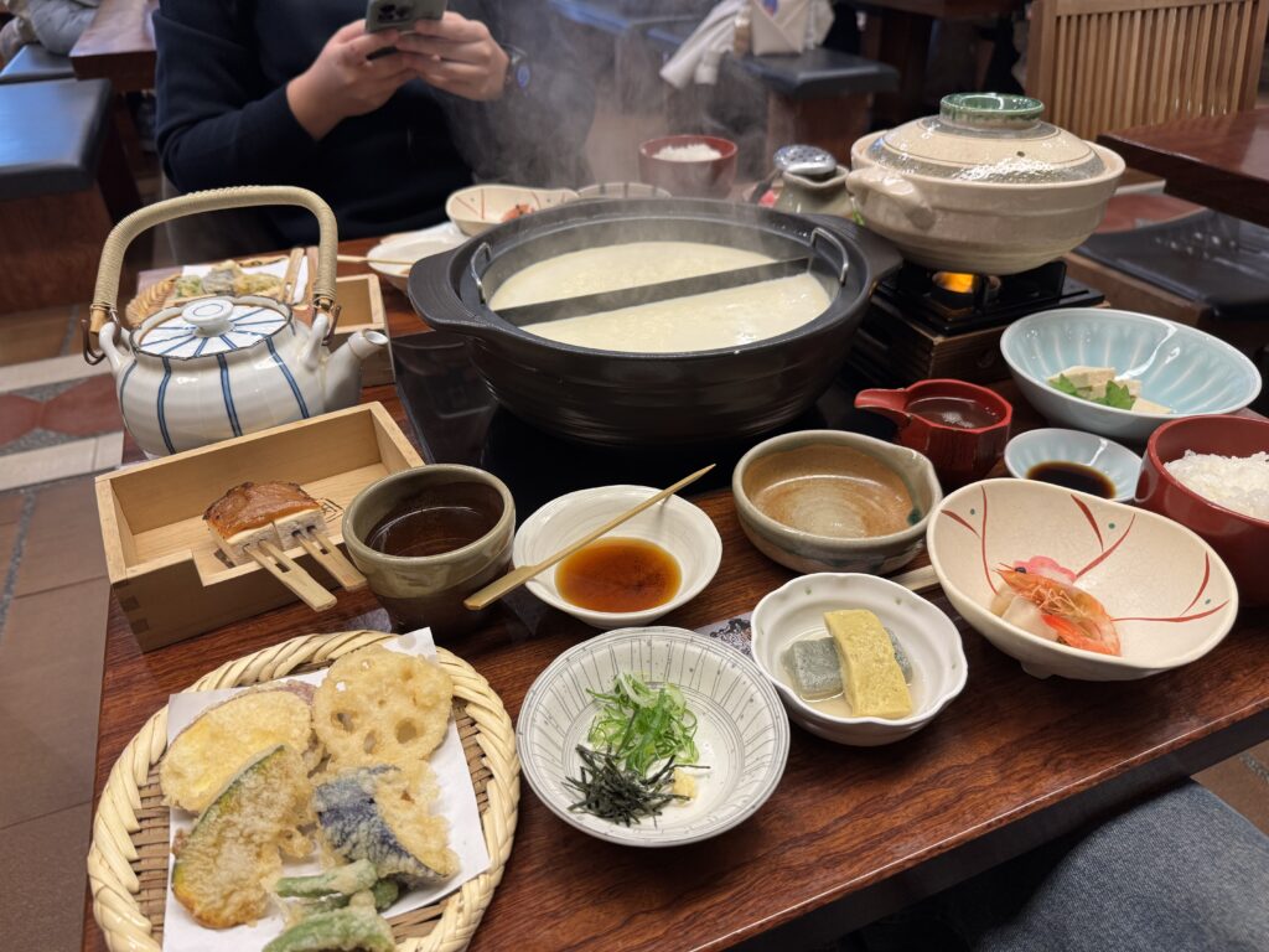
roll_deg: +1.6
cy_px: 476
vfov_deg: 56.8
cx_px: 634
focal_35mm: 24
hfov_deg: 71.6
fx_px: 880
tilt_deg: -33.5
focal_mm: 6.76
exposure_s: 1/120
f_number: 1.78
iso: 200
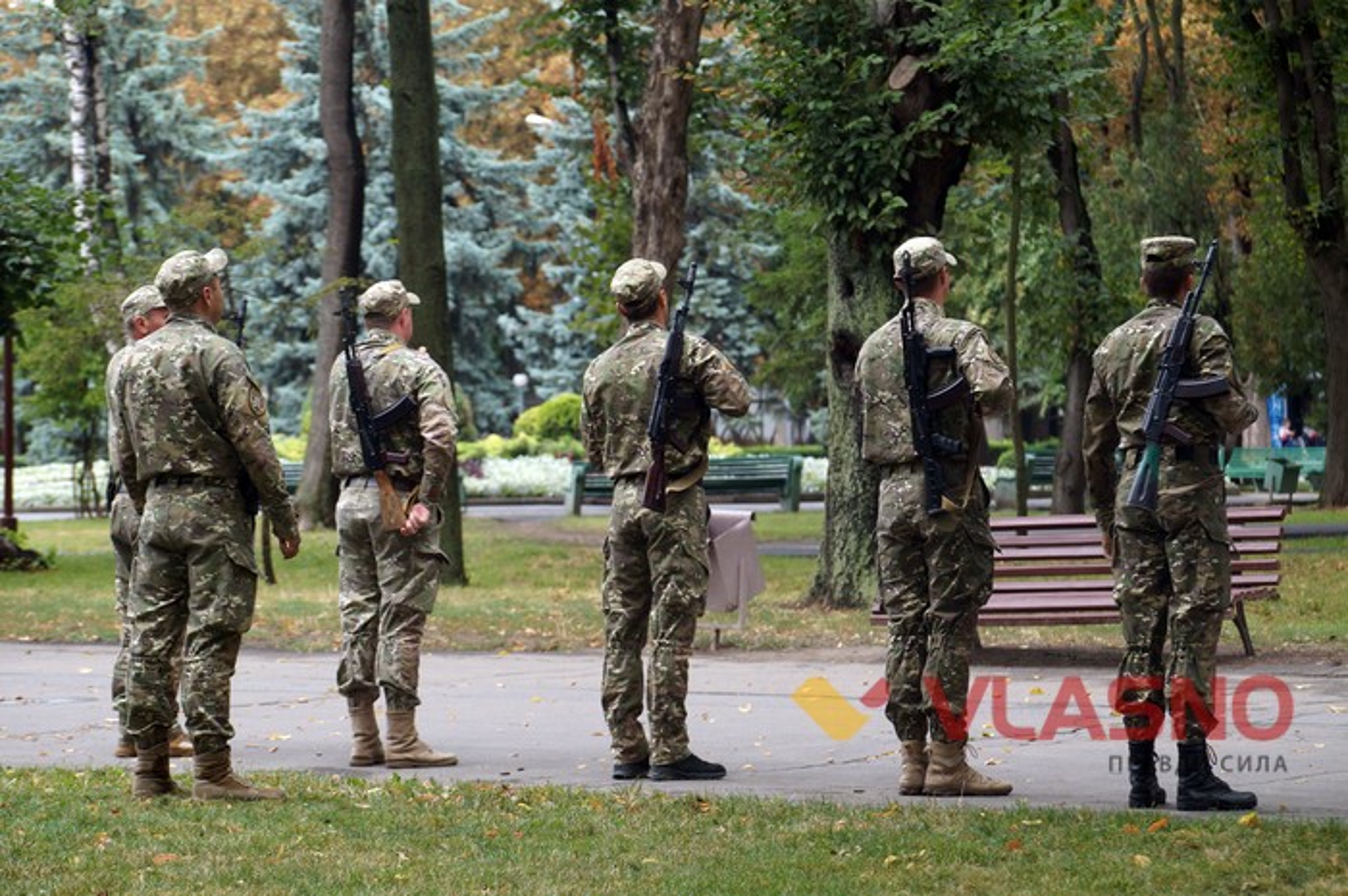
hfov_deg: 15.2
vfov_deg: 10.1
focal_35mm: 135
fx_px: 5049
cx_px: 674
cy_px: 448
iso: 200
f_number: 5.6
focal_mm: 90
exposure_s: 1/160
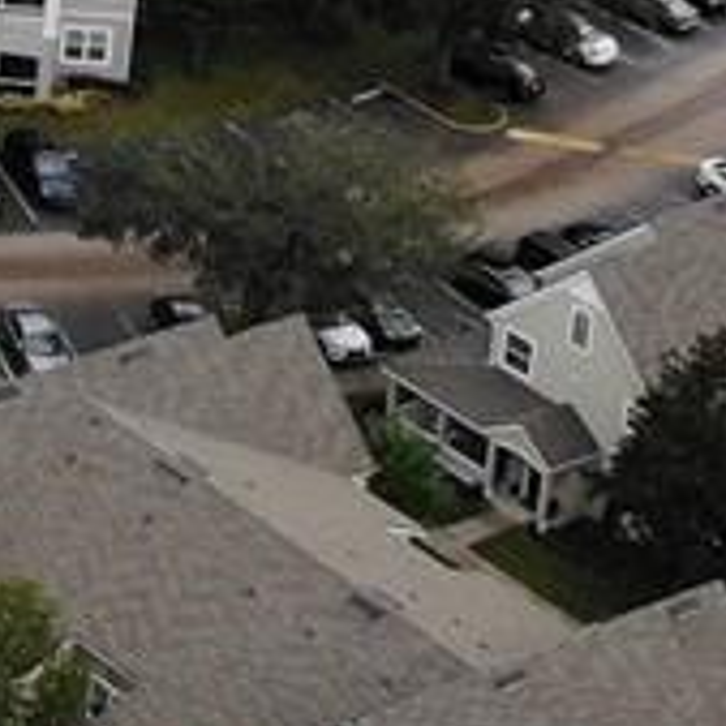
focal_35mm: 201
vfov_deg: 8.2
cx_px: -1263
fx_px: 4769
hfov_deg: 7.8
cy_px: -763
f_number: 2.8
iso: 100
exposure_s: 1/350
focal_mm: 4.5
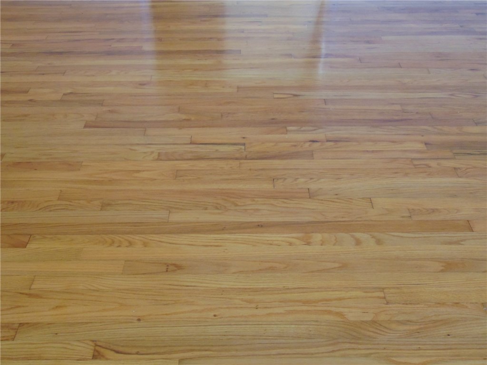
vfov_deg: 34.3
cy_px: 182
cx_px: 244
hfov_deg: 44.8
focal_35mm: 42
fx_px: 591
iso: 320
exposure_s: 1/30
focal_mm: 7.6
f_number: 3.3
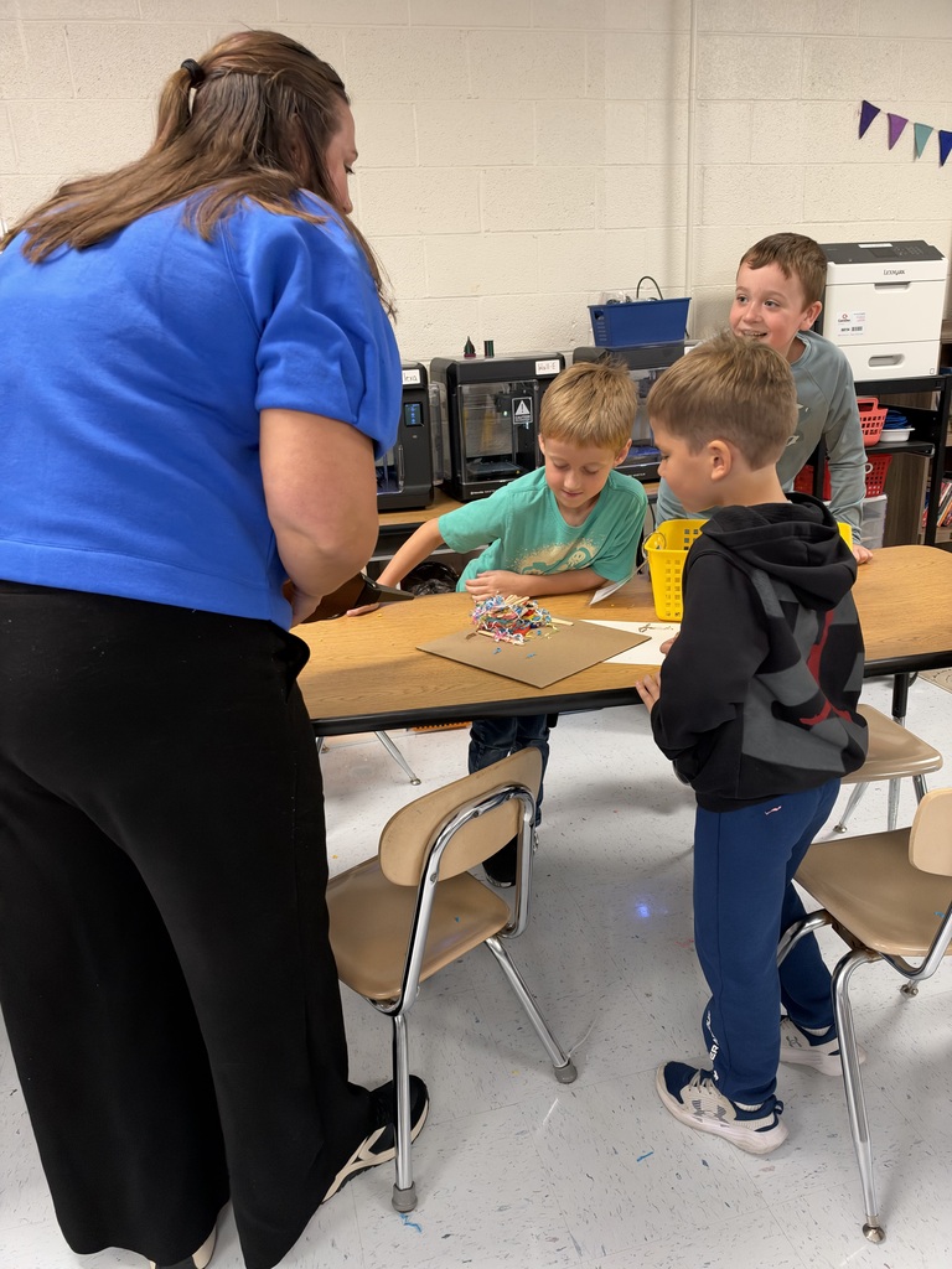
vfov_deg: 71.6
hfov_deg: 56.8
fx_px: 880
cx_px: 476
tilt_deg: -19.2
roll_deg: +2.6
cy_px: 634
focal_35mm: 24
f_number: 1.8
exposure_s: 1/120
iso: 320
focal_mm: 6.93
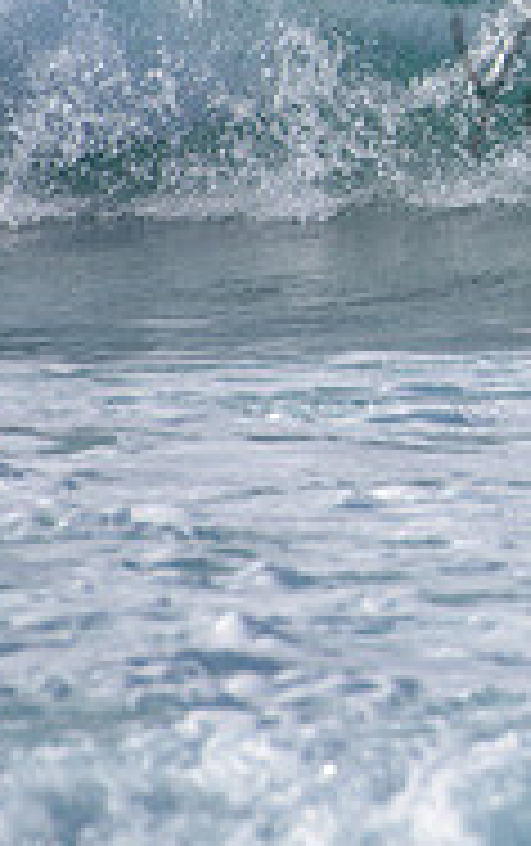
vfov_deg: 1.3
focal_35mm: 1593
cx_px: 914
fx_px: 36773
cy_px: 47
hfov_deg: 0.8
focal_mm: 500
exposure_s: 1/2000
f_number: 5.6
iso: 160
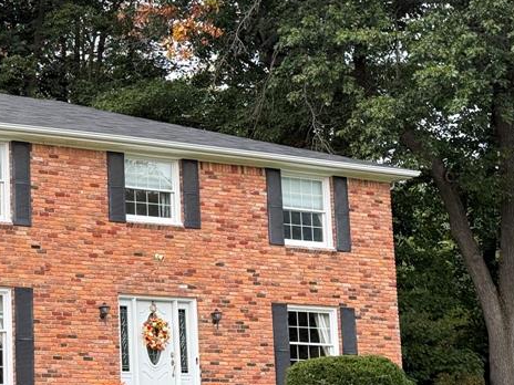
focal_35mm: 106
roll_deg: +0.9
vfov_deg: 14.0
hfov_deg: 18.0
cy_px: 195
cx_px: -29
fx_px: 1574
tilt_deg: +11.2
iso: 80
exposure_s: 1/1013
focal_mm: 6.76
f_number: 1.78
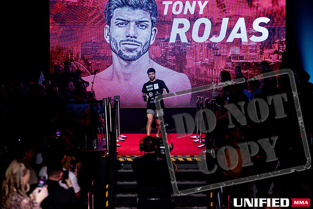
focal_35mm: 108
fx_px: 939
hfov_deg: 18.9
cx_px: 156
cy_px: 104
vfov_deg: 12.7
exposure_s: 1/640
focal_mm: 108
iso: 2500
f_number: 2.8
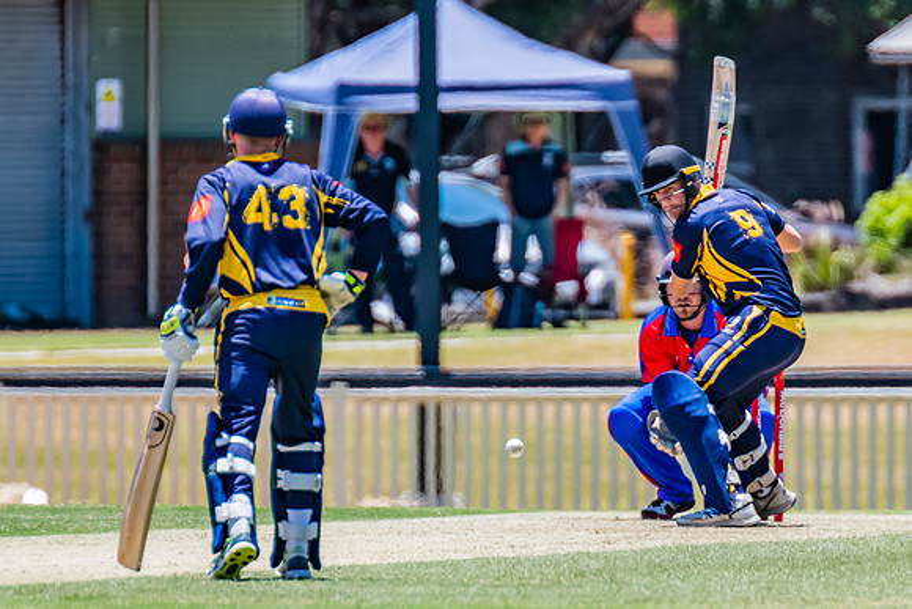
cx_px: 741
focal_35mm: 976
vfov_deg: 1.4
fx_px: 24732
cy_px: 326
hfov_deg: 2.1
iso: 640
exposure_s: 1/2000
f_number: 7.1
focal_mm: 550
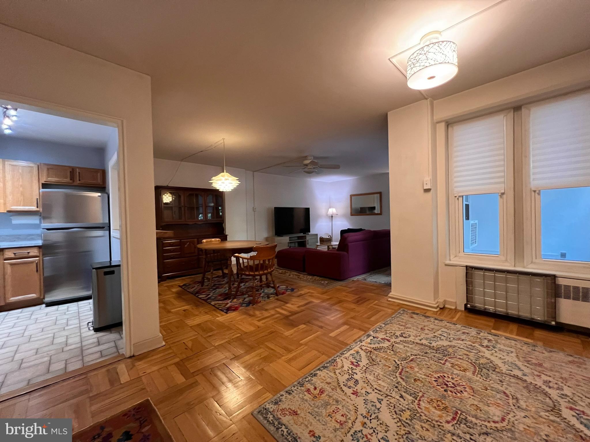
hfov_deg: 106.2
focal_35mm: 13
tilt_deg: -0.4
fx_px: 222
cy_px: 221
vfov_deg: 89.9
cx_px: 295
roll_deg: +1.5
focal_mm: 1.57
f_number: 1.8
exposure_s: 1/60
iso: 640
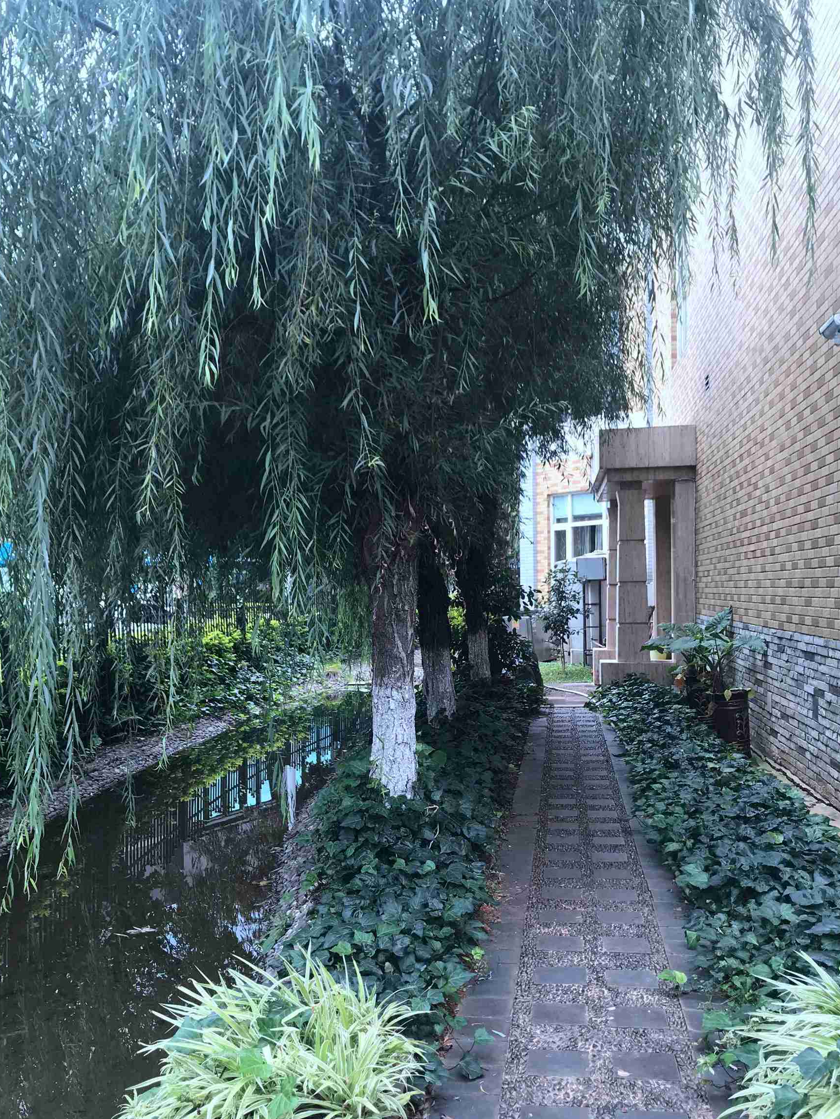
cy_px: 615
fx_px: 1035
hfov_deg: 44.1
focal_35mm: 32
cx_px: 388
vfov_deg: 56.7
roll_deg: +0.8
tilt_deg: +0.1
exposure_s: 1/188
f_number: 1.8
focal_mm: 3.99
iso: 20
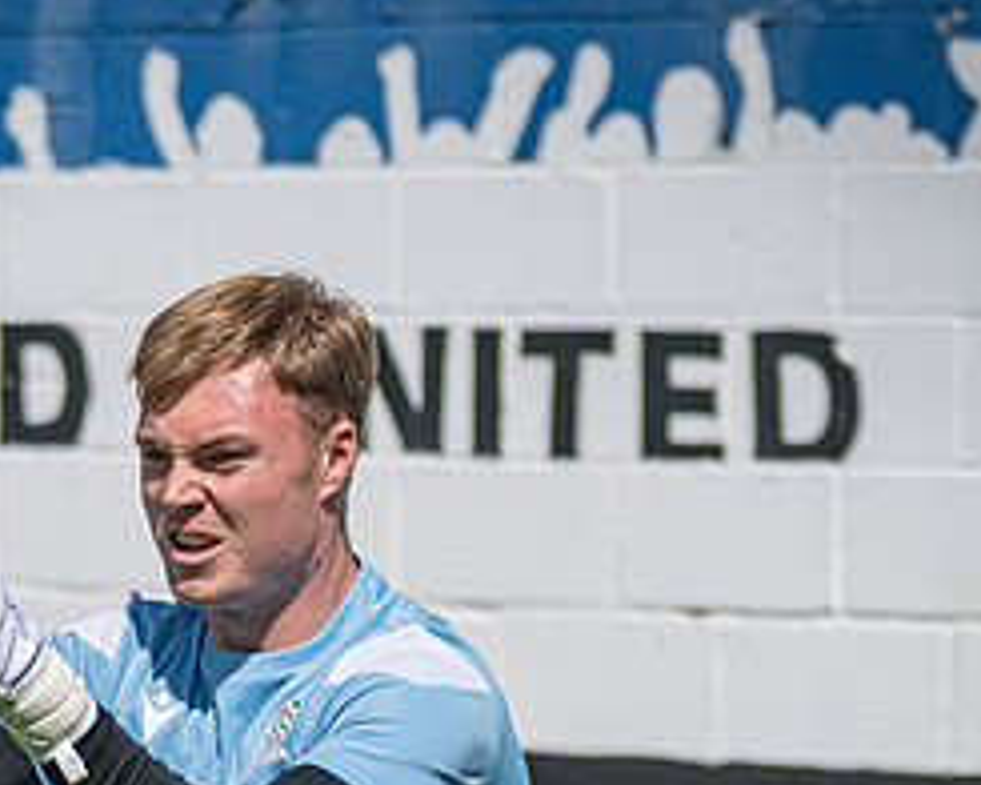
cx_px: -66
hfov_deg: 6.3
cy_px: 755
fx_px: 8913
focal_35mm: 307
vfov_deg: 5.0
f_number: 2.8
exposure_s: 1/20000
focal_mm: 73
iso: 400
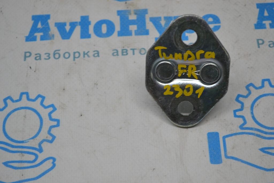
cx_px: 137
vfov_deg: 17.5
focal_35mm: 78
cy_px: 92
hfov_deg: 26.0
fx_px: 594
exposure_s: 1/125
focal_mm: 52
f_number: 5.6
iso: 400
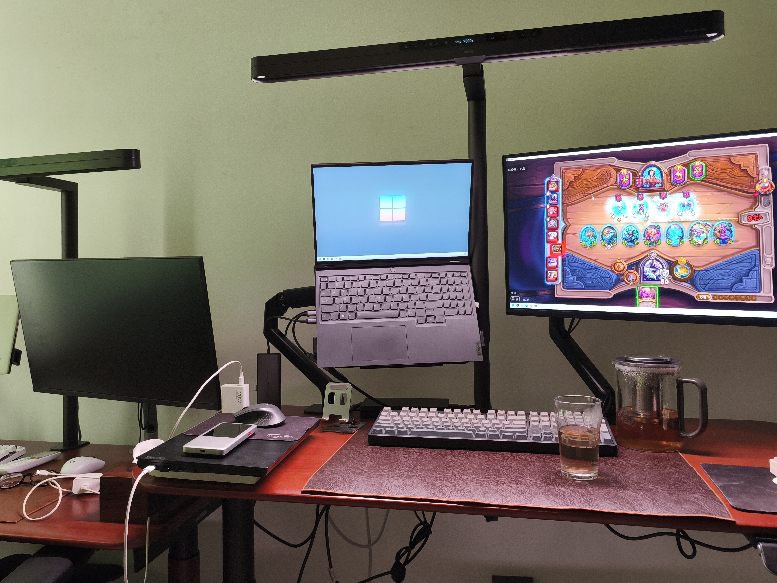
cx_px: 359
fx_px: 584
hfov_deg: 67.2
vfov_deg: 53.0
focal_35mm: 26
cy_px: 264
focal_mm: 5.84
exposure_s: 1/86.5
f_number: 1.6
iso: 400
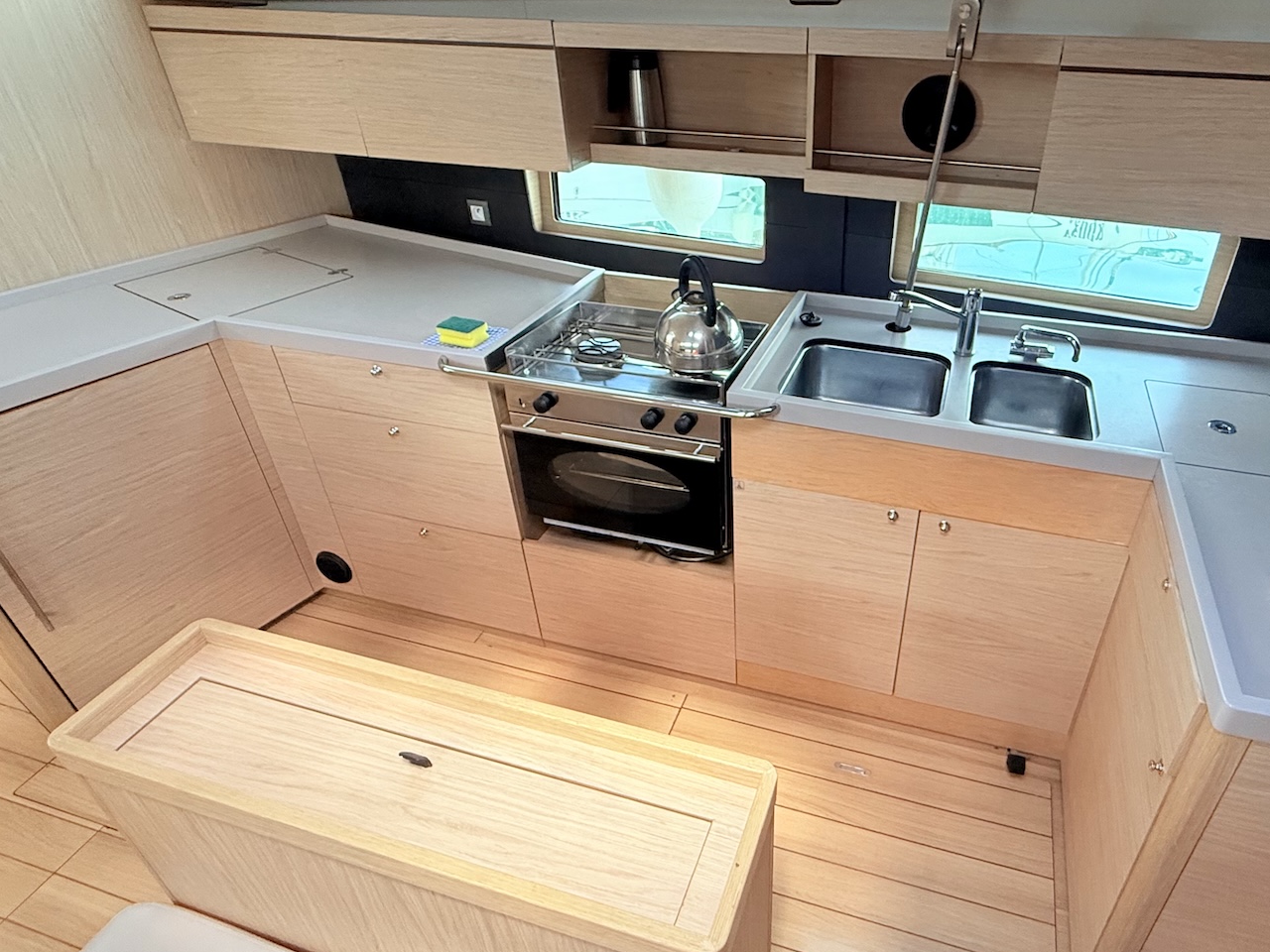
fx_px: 770
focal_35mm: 21
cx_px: 777
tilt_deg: -33.2
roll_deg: +0.3
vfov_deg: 63.4
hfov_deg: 77.9
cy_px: 443
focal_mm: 2.22
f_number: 2.2
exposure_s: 1/99
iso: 250
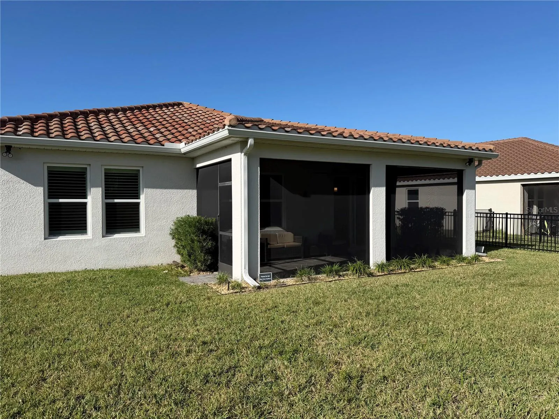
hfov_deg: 71.6
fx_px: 388
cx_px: 280
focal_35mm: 24
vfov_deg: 56.8
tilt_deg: -1.2
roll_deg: +0.5
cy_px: 210
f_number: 1.78
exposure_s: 1/4673
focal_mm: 6.76
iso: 80
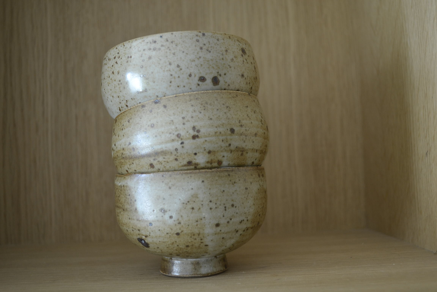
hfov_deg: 49.6
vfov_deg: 34.2
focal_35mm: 39
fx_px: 473
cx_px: 218
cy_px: 146
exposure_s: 1/60
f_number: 4.2
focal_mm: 26
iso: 500
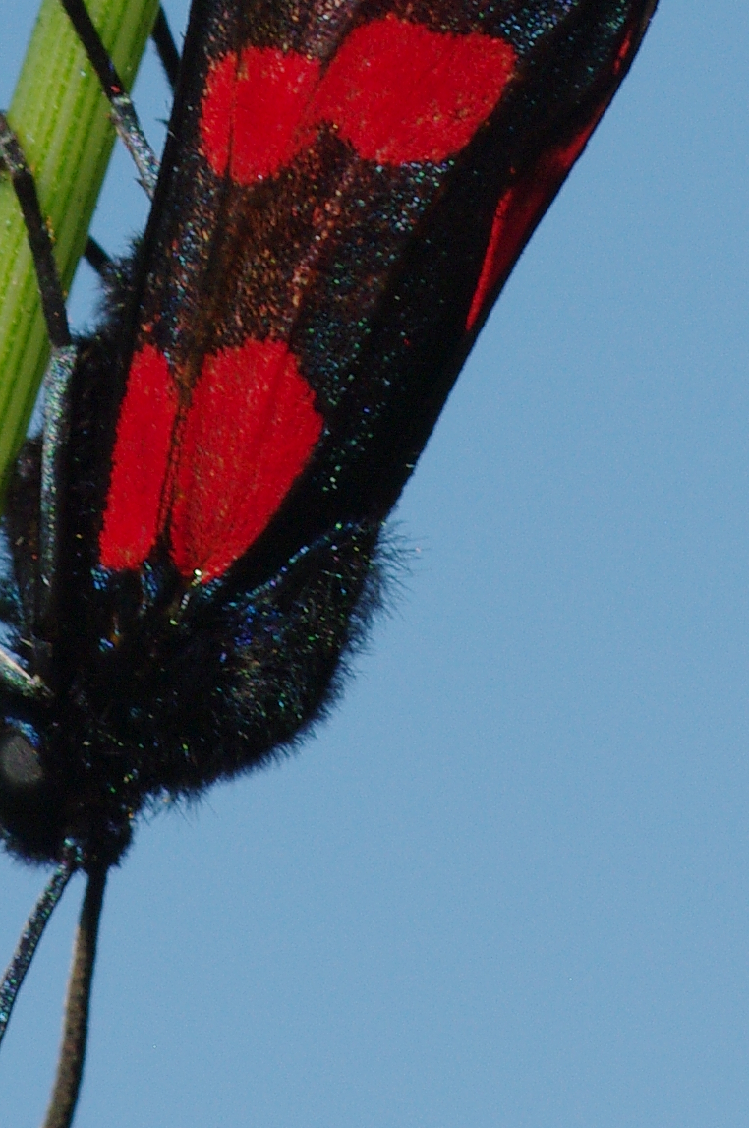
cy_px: -378
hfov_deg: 2.2
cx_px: 518
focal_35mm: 611
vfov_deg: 3.4
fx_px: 19113
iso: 250
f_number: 13
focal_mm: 100
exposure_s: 1/160
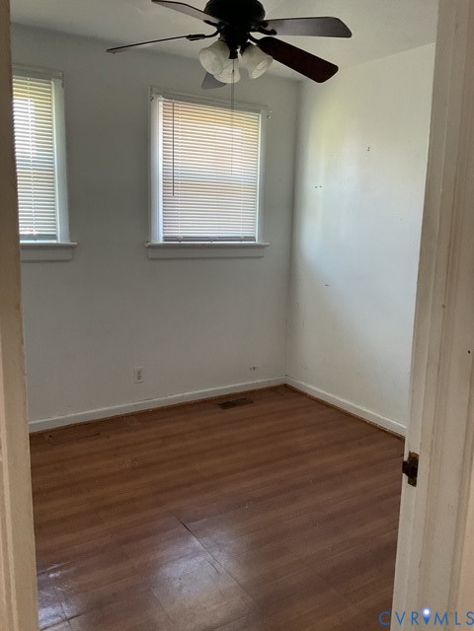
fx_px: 529
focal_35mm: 29
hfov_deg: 48.2
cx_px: 237
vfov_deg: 61.7
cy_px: 316
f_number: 1.8
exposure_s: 1/60
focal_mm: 3
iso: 200
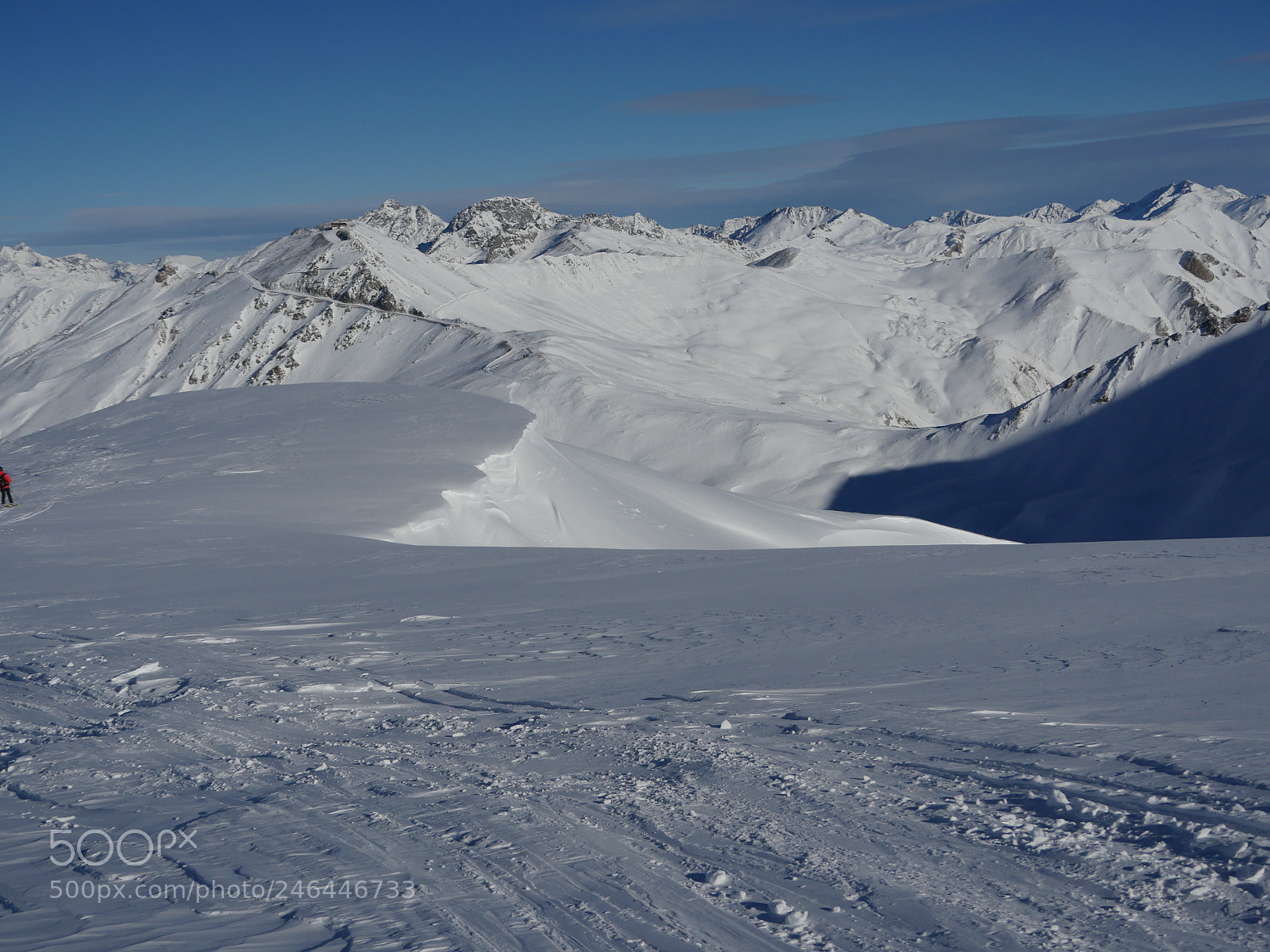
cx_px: 635
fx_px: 1834
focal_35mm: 50
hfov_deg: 38.2
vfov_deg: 29.1
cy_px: 476
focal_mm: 25
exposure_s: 1/6400
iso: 200
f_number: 4.7
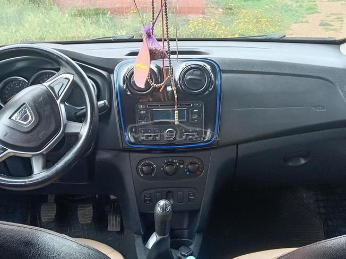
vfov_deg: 28.0
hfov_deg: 36.8
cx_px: 173
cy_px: 130
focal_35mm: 52
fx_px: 520
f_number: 1.8
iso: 113
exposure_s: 1/30
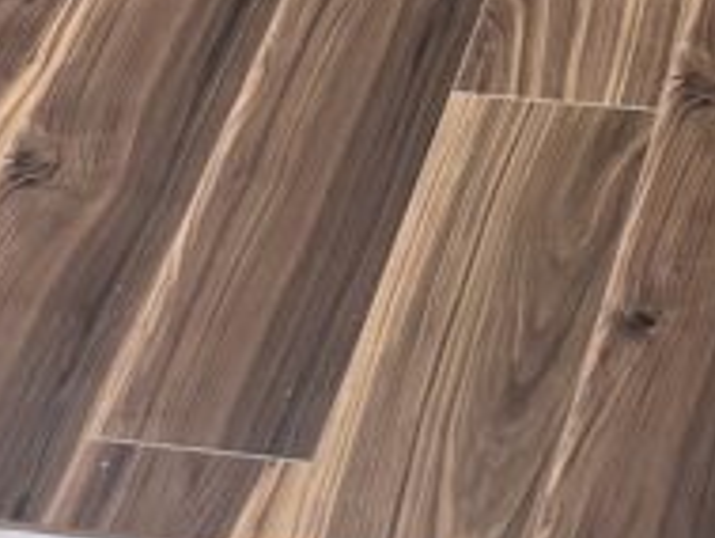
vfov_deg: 10.0
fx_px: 2914
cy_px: -386
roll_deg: +8.3
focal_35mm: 141
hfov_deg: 13.7
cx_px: 745
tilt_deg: -39.0
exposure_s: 1/60
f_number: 1.6
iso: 250
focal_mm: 4.2
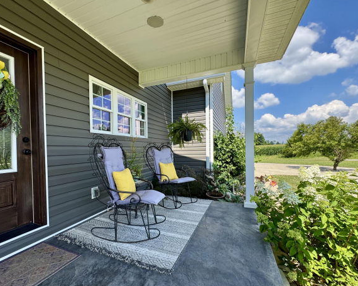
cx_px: 166
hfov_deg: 93.0
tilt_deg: -1.8
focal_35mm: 16
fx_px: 170
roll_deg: +0.1
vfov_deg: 80.3
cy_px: 153
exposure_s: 1/548
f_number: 2.2
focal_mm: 2.22
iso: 40
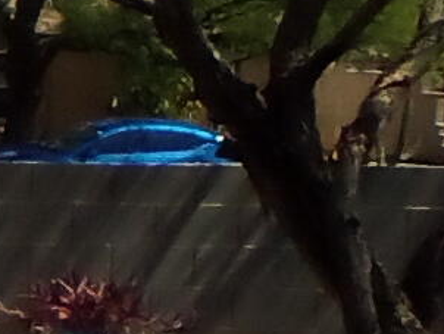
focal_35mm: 164
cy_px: 284
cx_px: -703
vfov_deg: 9.0
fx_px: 2105
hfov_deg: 10.1
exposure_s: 1/1595
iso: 101
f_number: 2.4
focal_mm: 2.38
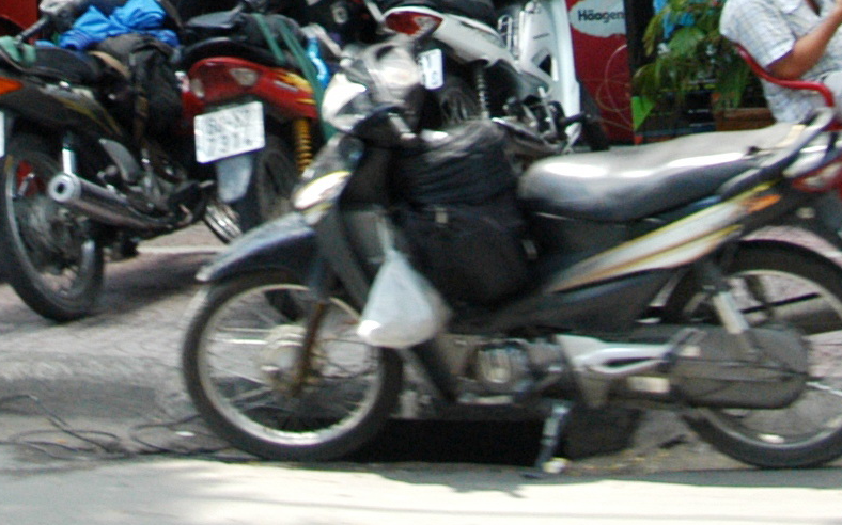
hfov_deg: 14.9
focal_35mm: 140
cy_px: -489
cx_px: 311
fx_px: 3212
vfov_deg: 8.9
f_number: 5.6
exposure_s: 1/125
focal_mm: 24
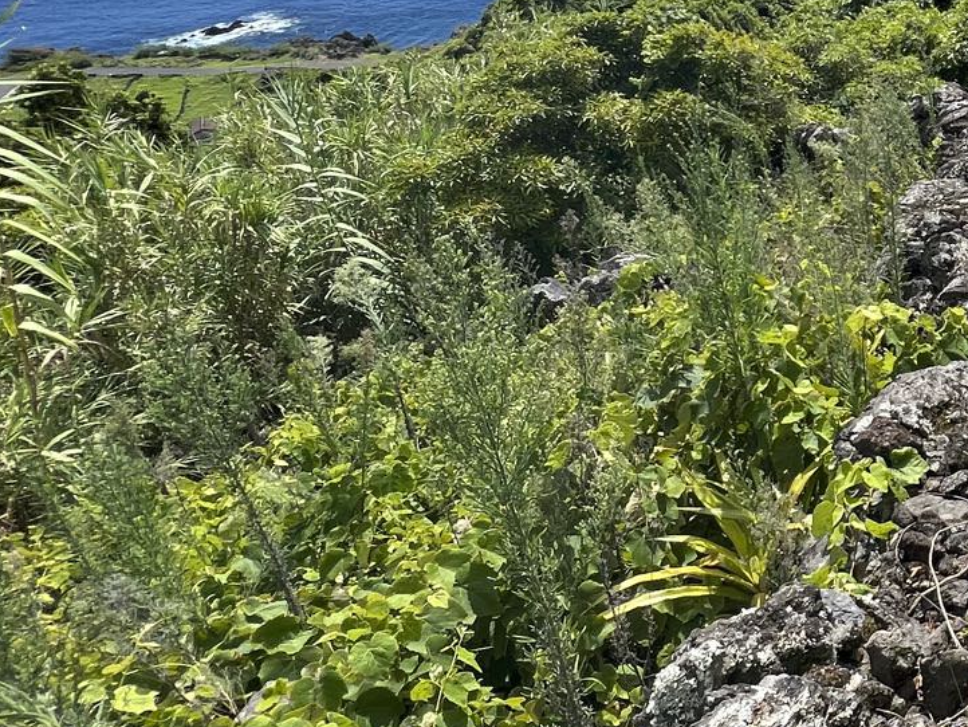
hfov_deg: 37.6
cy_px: 164
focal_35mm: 36
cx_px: 1183
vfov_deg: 38.4
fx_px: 1007
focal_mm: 1.57
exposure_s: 1/1449
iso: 32
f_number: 1.8
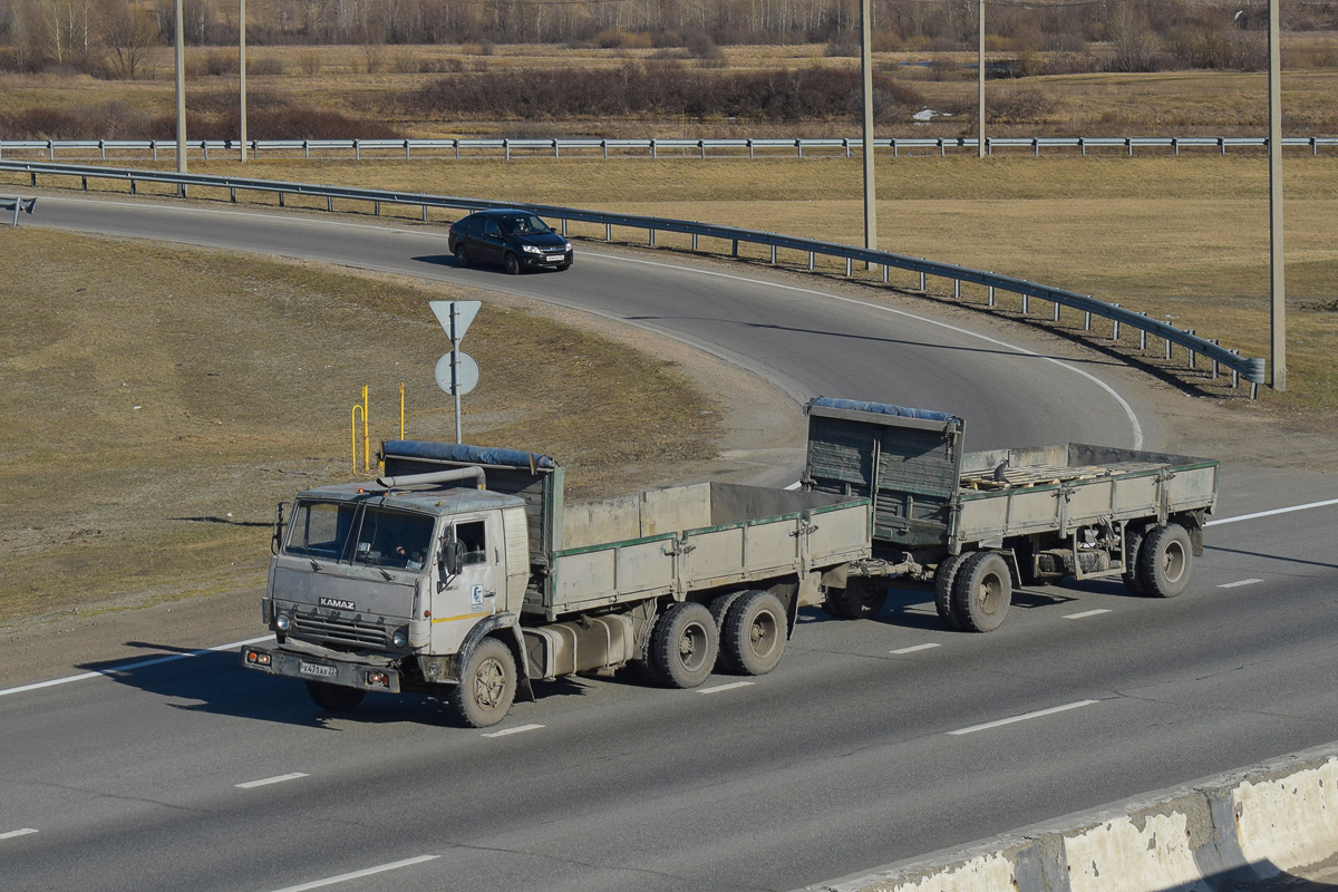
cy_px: 446
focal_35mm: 82
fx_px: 3066
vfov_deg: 16.6
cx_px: 669
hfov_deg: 24.6
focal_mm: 55
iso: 200
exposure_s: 1/1250
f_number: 8
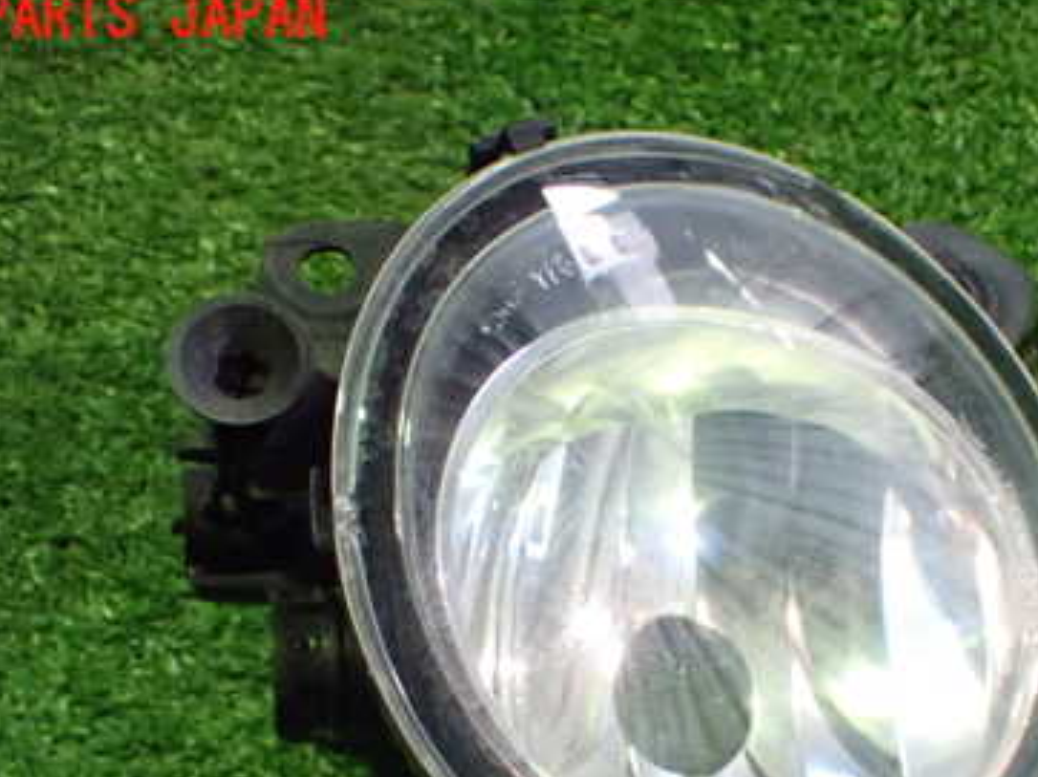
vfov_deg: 18.7
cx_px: 665
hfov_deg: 24.9
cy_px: 628
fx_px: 2337
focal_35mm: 78
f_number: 3.1
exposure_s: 1/50
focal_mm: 8.4
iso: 1250
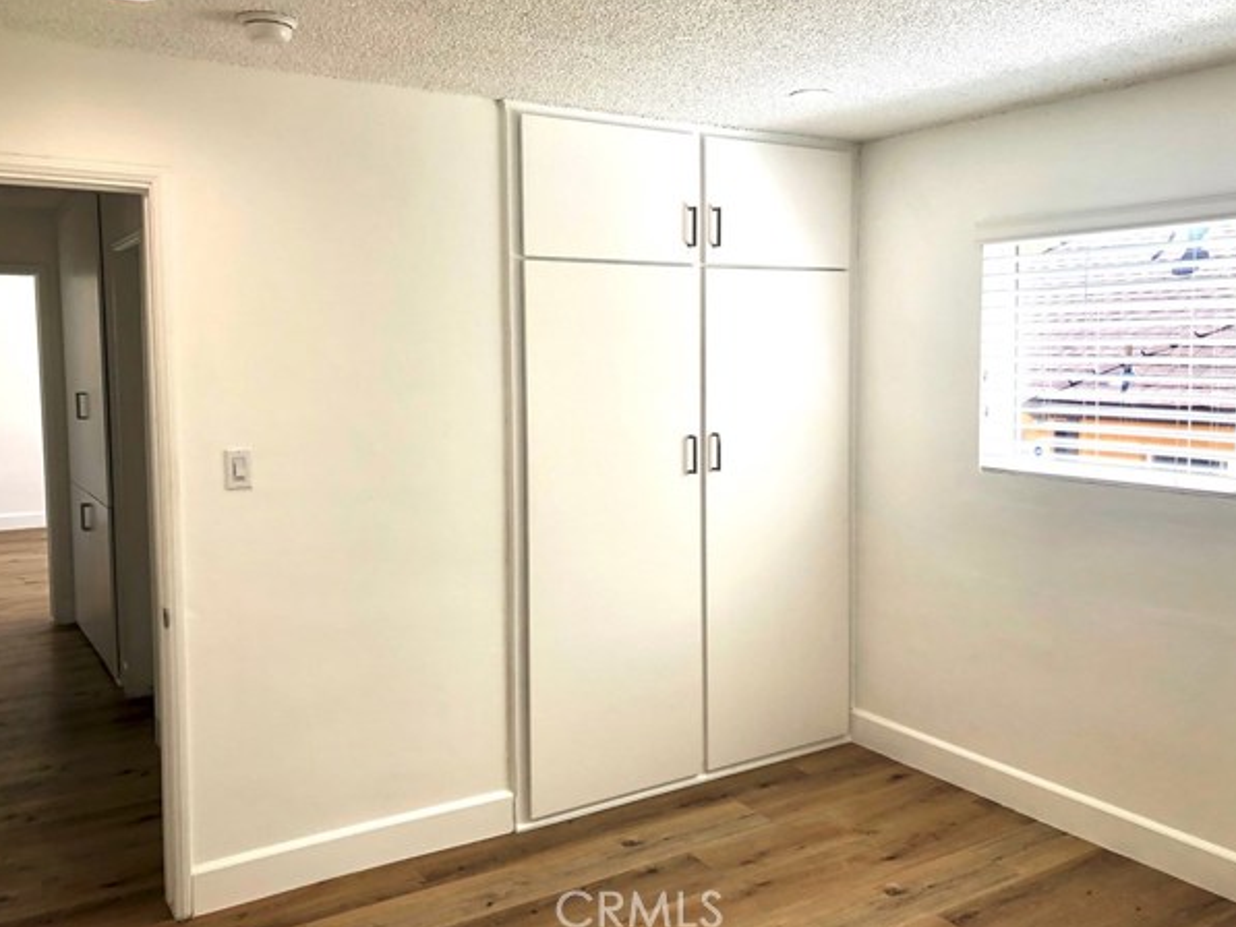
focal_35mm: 30
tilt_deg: -5.7
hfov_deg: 59.9
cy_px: 443
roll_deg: +2.1
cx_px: 638
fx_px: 1071
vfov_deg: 46.8
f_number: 1.8
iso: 20
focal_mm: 3.99
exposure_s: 1/128
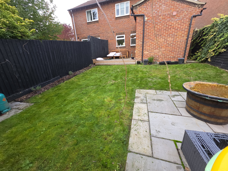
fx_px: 86
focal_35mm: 13
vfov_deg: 89.9
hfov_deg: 106.2
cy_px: 86
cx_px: 114
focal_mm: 2.2
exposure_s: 1/100
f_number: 1.9
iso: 20
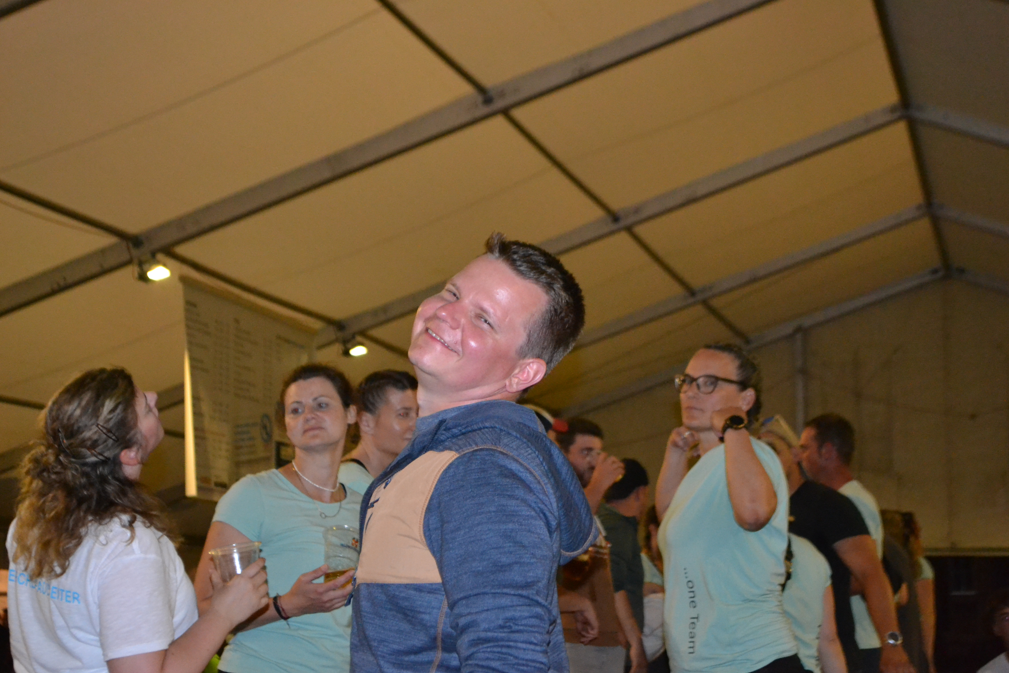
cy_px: 338
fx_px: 2046
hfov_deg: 27.7
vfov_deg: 18.7
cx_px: 510
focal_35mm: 73
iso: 3200
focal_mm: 48
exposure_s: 1/60
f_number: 5.6
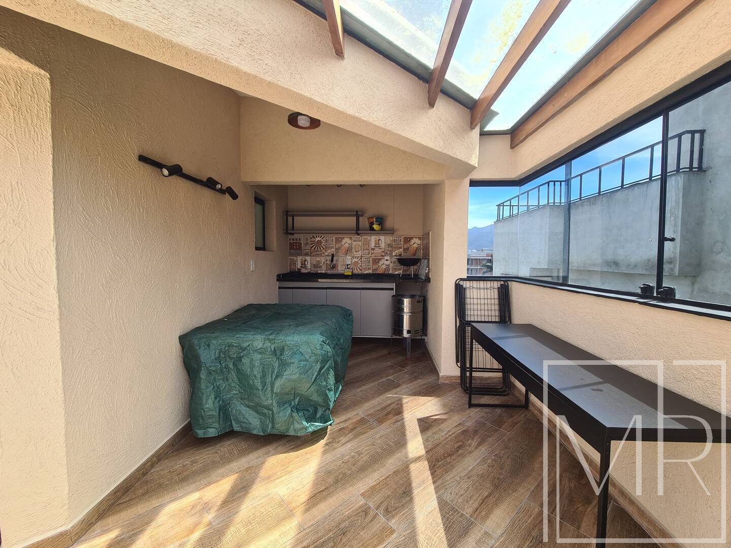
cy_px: 274
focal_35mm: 13
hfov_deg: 106.2
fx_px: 275
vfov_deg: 89.9
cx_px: 366
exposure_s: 1/288
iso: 64
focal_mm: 2.22
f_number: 2.2
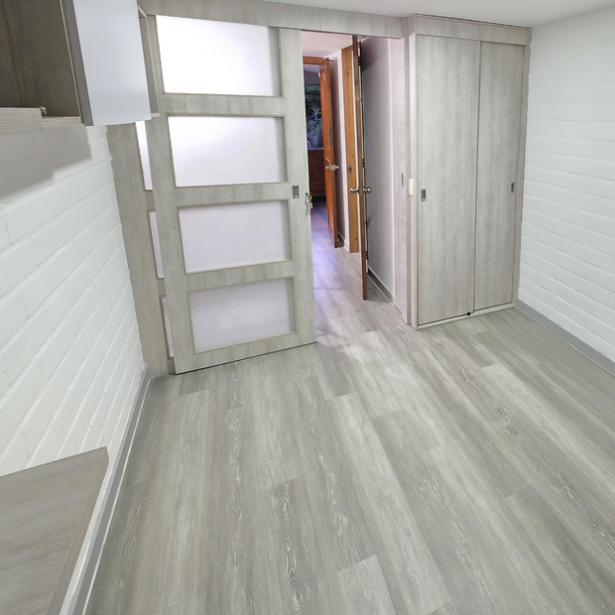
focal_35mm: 20
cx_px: 464
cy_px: 220
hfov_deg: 69.7
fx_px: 402
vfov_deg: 73.2
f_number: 1.9
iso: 800
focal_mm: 2.2
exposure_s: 1/60
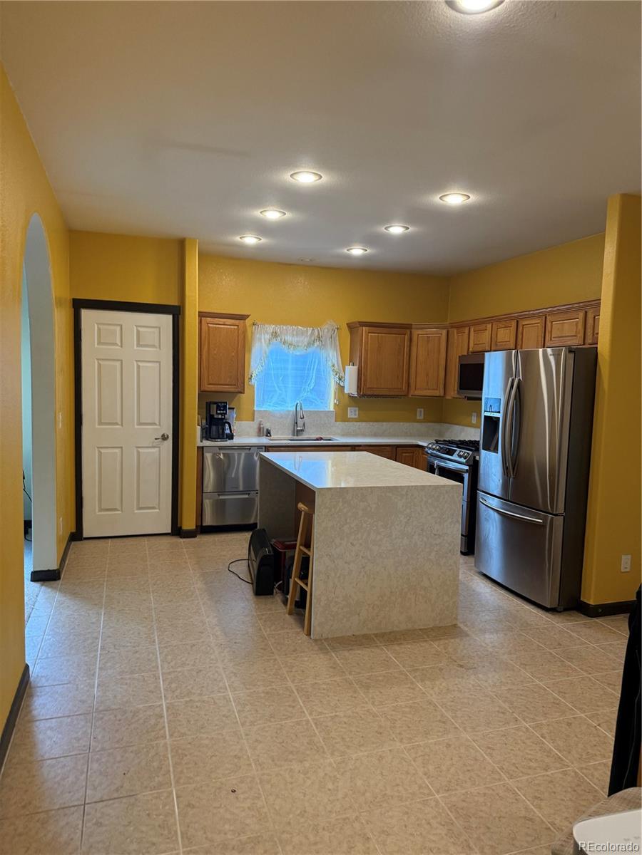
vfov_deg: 71.6
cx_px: 321
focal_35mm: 24
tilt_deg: -5.8
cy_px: 428
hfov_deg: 56.8
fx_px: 593
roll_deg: -2.1
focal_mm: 6.76
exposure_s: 1/60
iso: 250
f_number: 1.78
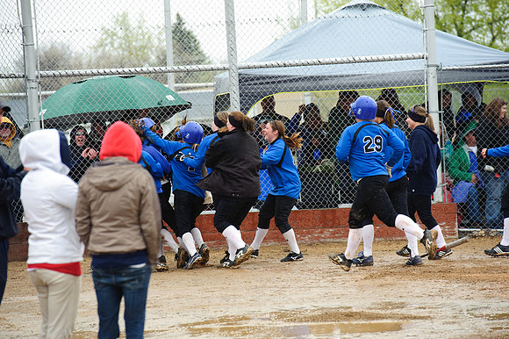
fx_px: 2826
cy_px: 170
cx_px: 254
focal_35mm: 200
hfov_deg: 10.3
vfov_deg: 6.9
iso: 400
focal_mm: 200
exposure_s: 1/500
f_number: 5.6
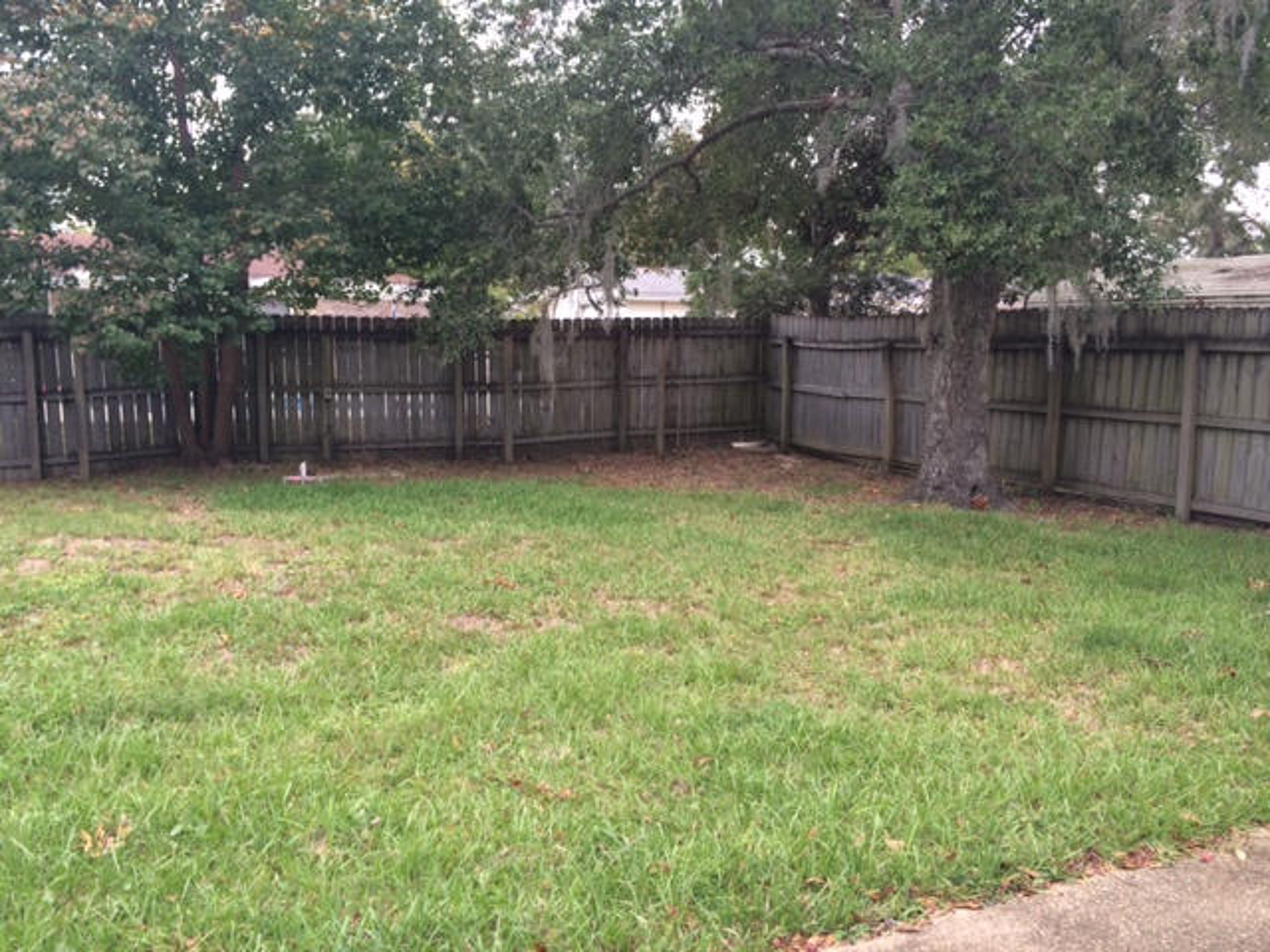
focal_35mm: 30
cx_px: 635
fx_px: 1101
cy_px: 476
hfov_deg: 60.0
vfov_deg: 46.8
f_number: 2.2
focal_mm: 4.12
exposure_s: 1/60
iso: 40
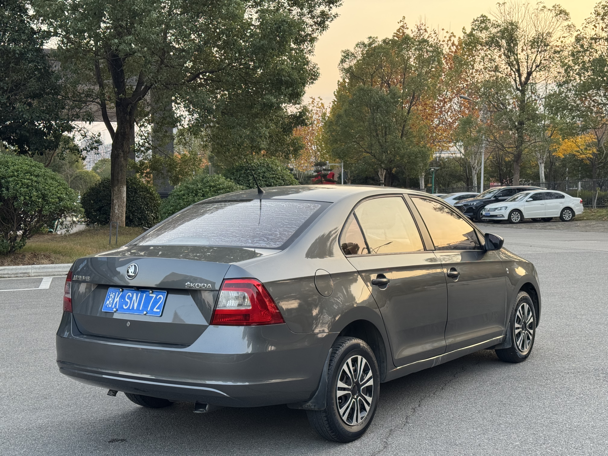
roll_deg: +1.2
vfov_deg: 30.3
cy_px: 228
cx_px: 304
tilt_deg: -1.4
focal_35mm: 48
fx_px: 843
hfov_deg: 39.7
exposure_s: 1/171
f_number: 1.78
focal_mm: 6.76
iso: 64
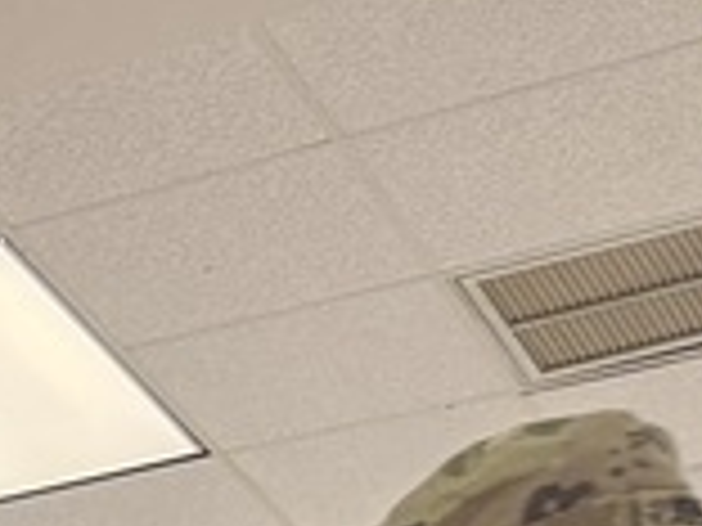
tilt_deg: -2.9
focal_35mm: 158
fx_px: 3204
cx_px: -1102
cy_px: 1641
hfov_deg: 10.4
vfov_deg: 7.9
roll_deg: +7.1
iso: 160
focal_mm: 6.76
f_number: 1.78
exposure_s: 1/60
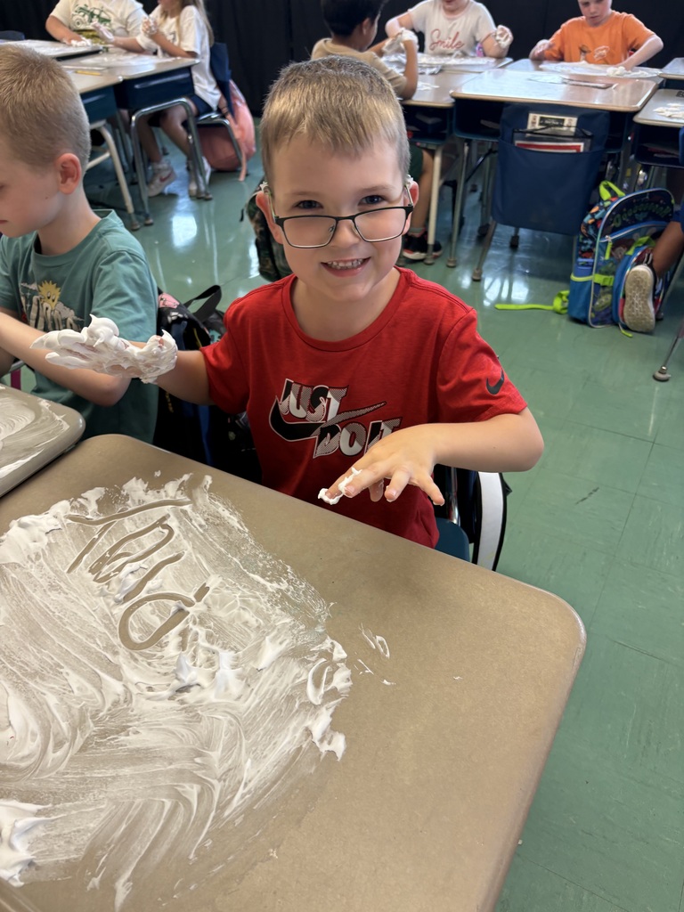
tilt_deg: -37.5
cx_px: 342
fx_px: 685
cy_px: 456
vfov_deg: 67.3
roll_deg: +0.7
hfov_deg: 53.1
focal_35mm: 26
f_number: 1.6
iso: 100
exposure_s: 1/60
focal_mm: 5.96
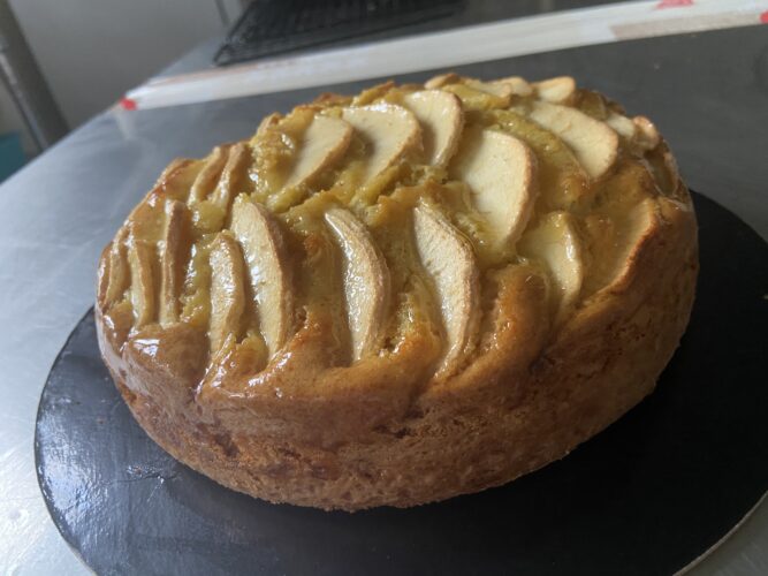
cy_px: 288
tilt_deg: -35.6
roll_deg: +12.7
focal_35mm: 26
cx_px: 384
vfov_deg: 53.0
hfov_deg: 67.3
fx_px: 577
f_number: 1.8
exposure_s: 1/60
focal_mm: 4.25
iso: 250
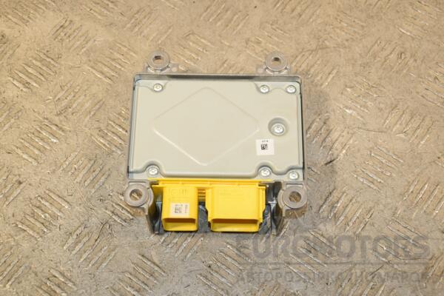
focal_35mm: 63
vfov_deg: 21.6
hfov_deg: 31.9
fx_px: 777
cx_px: 222
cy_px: 148
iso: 800
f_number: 6.3
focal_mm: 42
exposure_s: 1/200
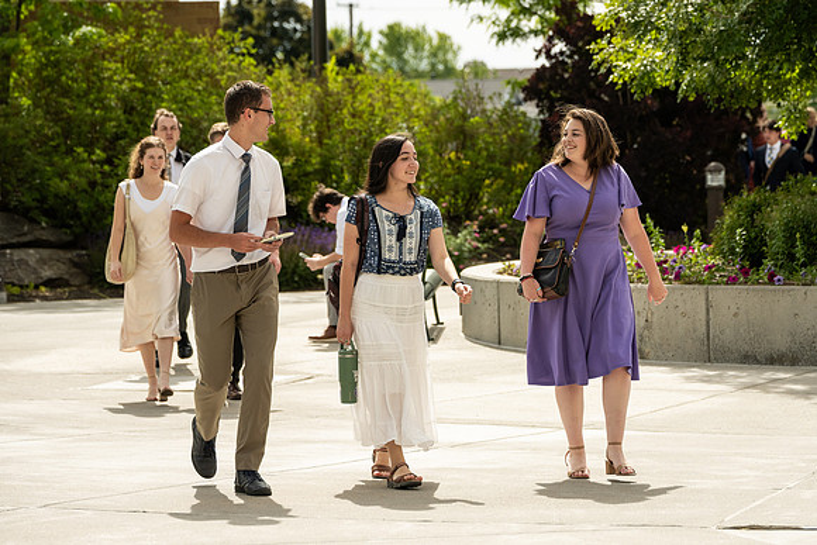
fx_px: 3435
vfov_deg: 9.1
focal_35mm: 151
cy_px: 274
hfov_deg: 13.6
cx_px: 472
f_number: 5
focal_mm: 130
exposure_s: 1/2000
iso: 250
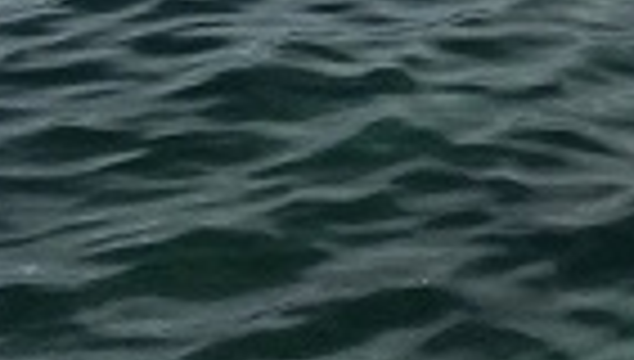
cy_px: -621
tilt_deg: -3.0
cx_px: 967
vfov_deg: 8.1
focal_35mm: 134
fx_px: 2257
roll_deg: +0.8
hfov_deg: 14.8
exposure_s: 1/3731
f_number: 2.2
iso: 32
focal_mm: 4.15
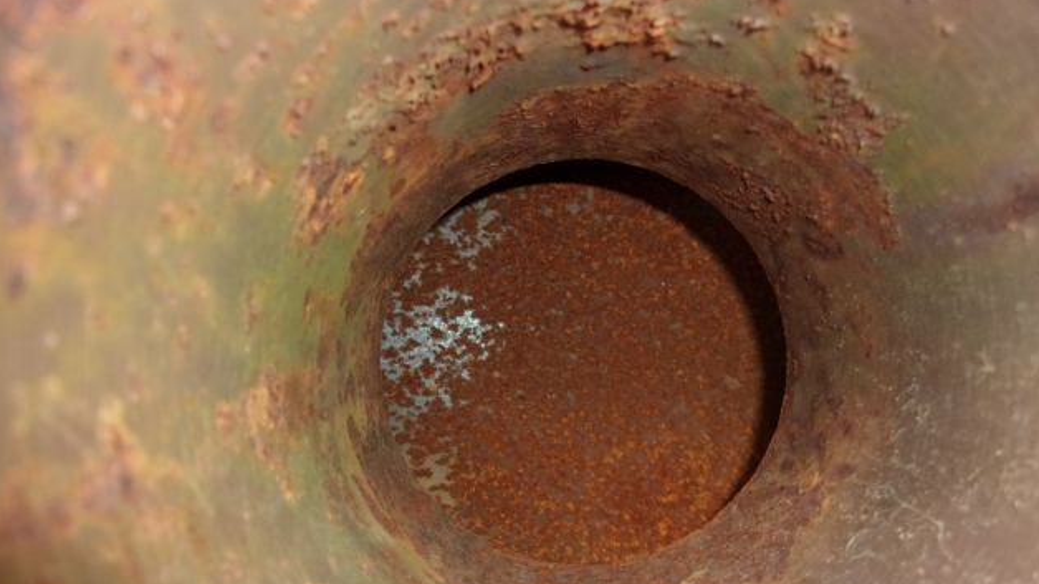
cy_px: 390
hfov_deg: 64.3
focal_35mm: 30
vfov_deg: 38.5
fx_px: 826
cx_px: 515
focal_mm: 4.9
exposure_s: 1/34
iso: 125
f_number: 3
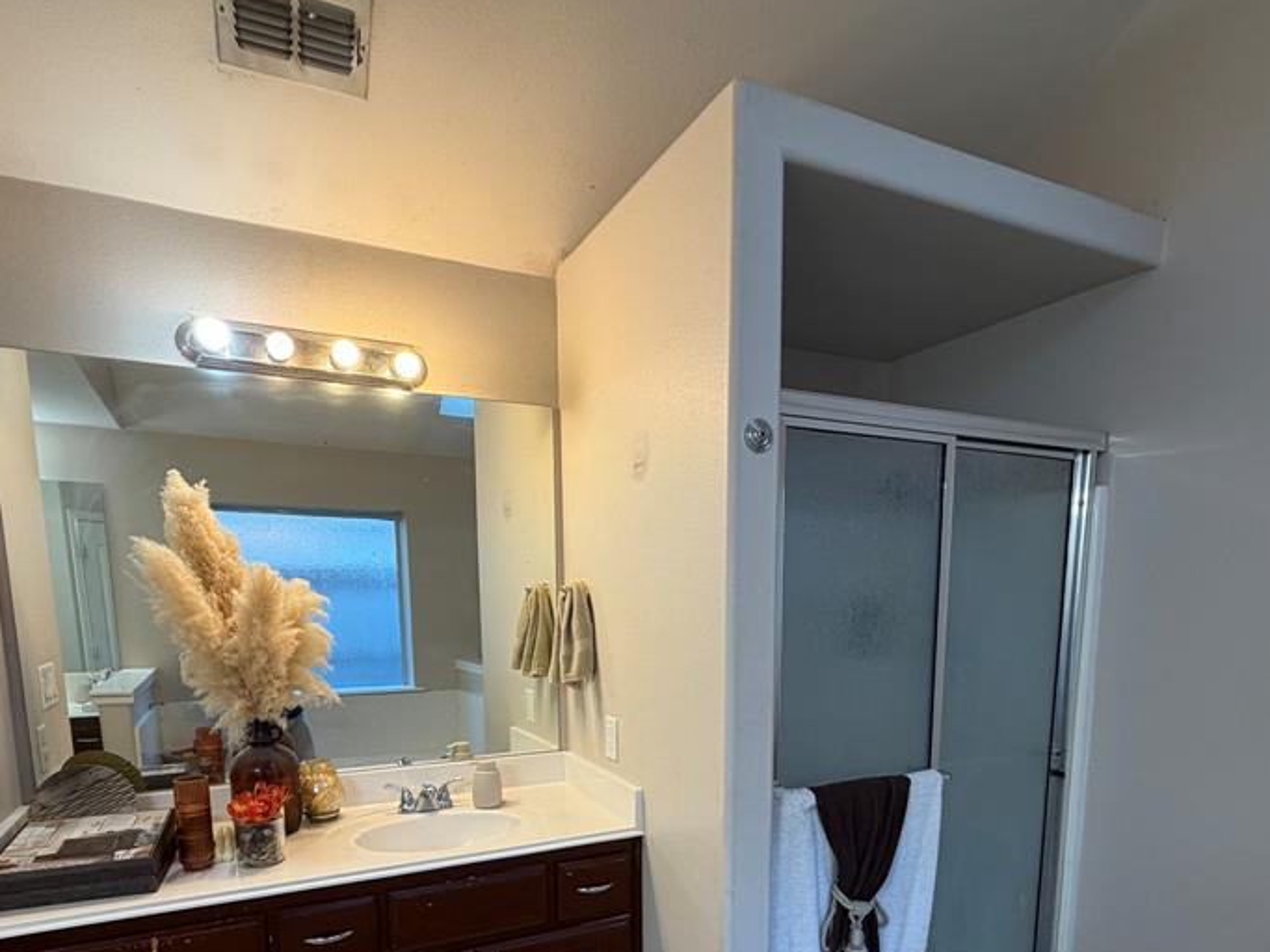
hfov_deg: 79.0
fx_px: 770
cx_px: 640
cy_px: 697
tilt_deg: -8.4
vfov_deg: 60.5
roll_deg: +0.7
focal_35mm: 21
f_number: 2.2
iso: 160
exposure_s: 1/120
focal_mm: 2.22
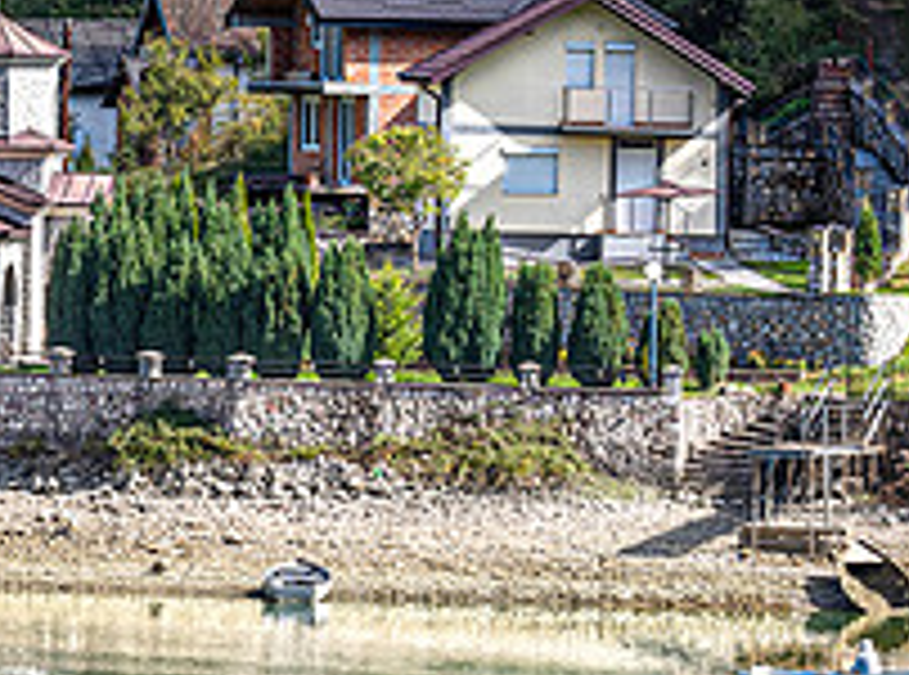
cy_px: 113
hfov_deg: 3.8
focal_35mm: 517
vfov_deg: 2.9
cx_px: 30
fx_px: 13528
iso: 125
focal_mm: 135
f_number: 11
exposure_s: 1/100
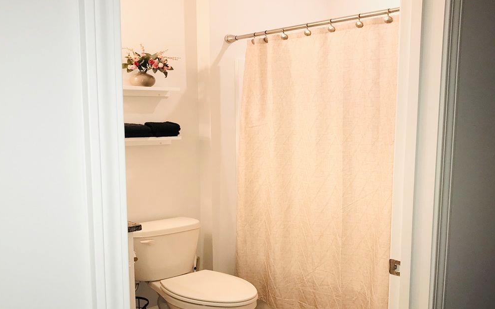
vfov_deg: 35.3
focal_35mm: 36
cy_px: 173
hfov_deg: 54.0
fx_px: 486
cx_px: 252
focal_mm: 3.99
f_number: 1.8
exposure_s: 1/49
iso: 20
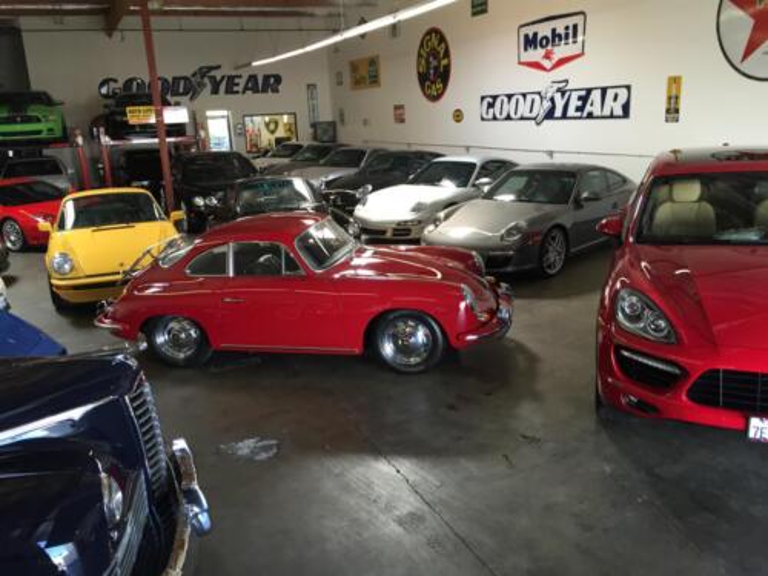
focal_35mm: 29
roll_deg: +1.9
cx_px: 384
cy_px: 288
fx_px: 643
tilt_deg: -17.2
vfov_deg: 48.2
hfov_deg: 61.7
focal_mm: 4.15
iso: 40
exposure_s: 1/30
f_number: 2.2
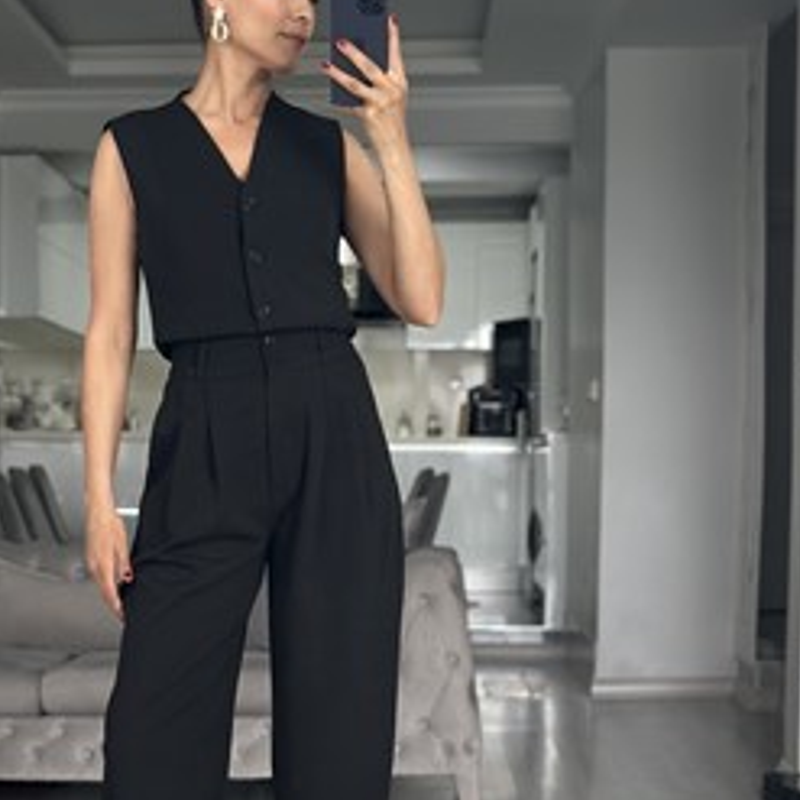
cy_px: 521
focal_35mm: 87
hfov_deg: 19.9
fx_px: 2275
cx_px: 243
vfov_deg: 19.9
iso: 125
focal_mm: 6.86
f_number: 1.78
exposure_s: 1/64
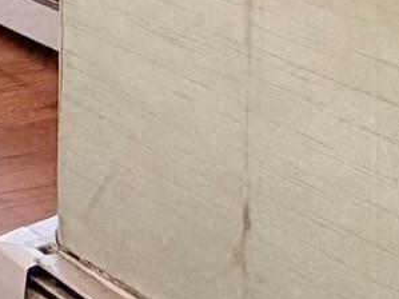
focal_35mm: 96
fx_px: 1106
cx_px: -606
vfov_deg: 12.4
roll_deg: +0.8
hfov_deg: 13.5
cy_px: -400
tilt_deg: -0.9
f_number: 2.2
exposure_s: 1/120
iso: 320
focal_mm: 2.22
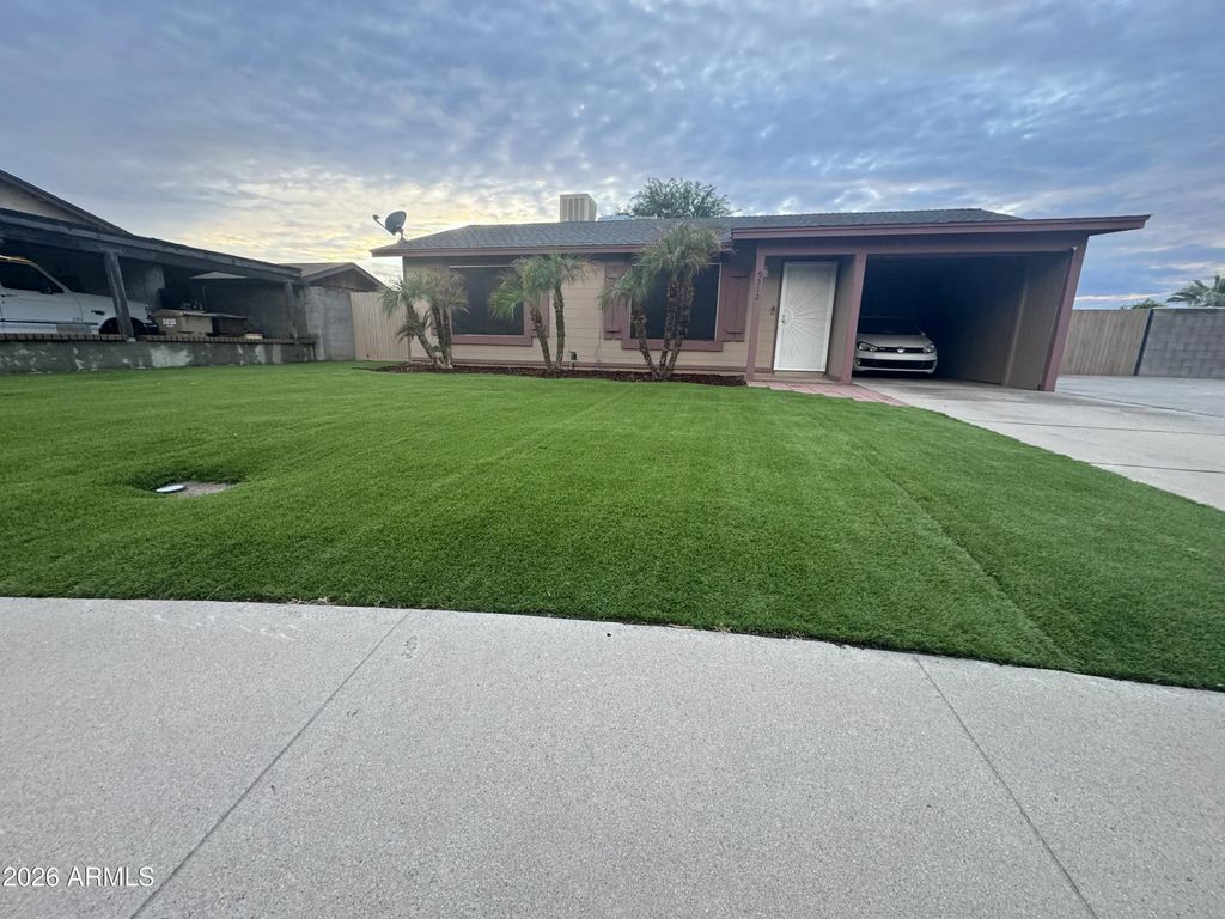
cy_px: 460
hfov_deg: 102.1
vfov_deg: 85.7
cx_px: 612
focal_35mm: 14
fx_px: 495
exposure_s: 1/99
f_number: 2.2
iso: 160
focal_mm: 2.22
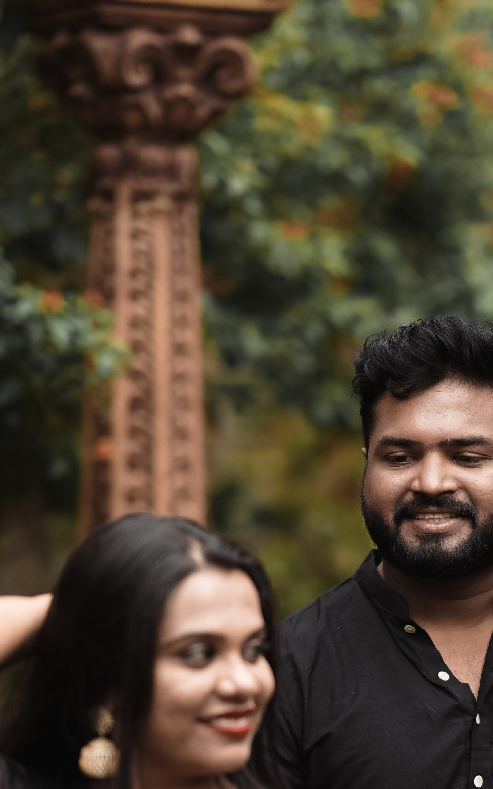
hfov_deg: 7.7
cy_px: 605
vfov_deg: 12.3
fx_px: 3655
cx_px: 343
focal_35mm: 170
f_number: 1.4
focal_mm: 85
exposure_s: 1/1000
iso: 250
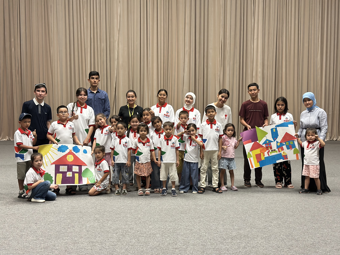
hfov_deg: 39.7
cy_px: 128
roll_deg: -0.1
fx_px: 471
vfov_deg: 30.3
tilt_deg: -2.8
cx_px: 170
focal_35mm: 48
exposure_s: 1/50
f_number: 1.78
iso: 250
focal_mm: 6.86
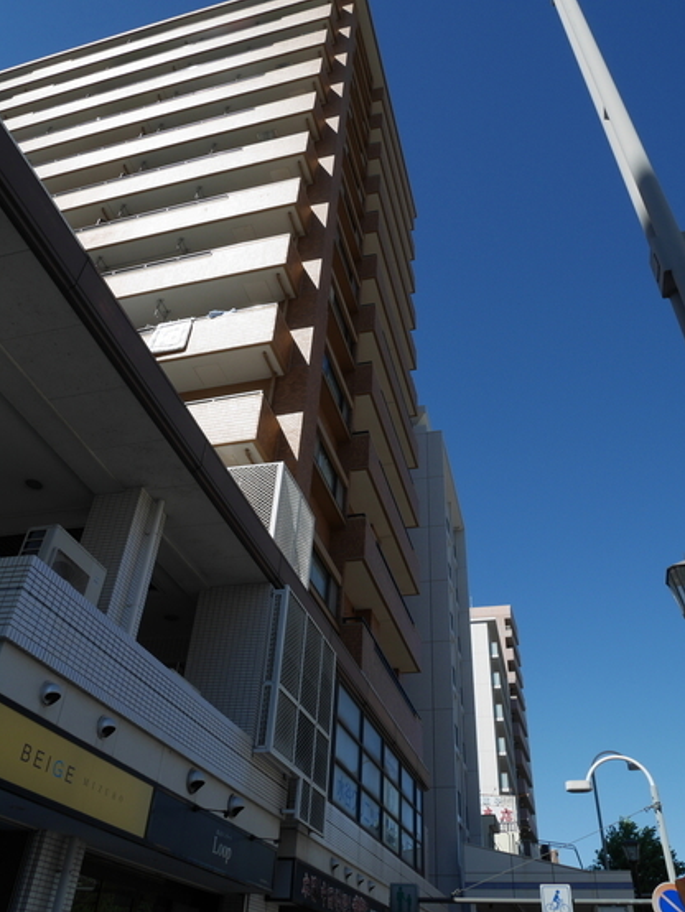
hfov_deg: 53.1
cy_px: 436
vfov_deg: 67.2
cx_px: 352
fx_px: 685
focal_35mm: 26
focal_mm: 12
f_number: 8
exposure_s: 1/400
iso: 200
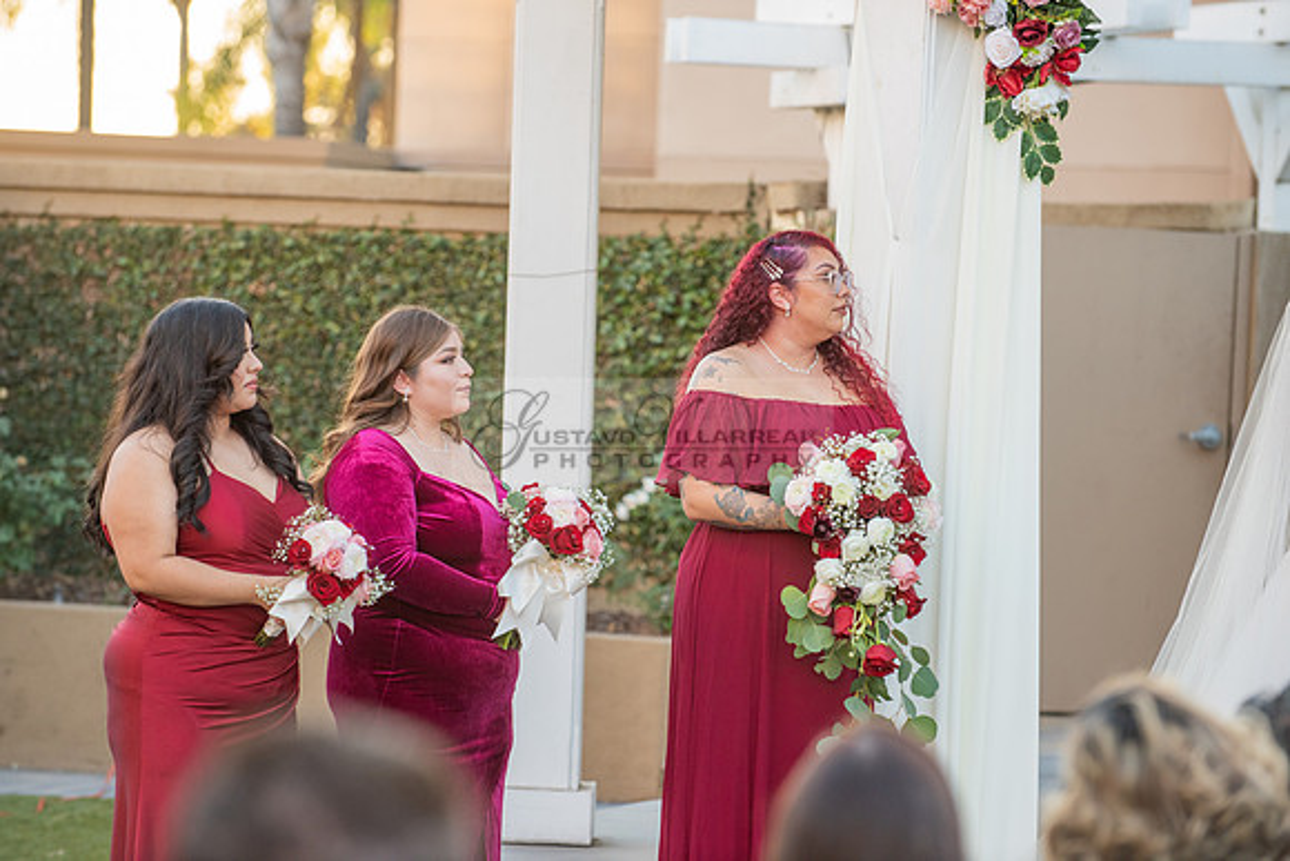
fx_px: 5734
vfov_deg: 8.6
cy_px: 430
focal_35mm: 160
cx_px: 645
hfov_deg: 12.8
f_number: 4
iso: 800
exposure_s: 1/320
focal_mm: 160
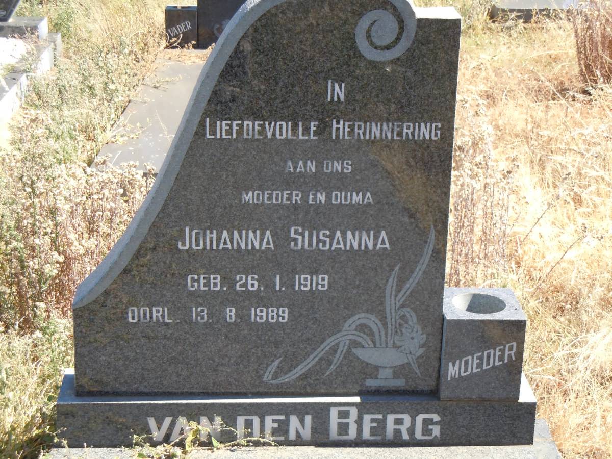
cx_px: 306
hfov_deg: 25.3
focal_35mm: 77
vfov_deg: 19.1
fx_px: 1361
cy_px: 230
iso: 200
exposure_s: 1/320
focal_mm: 13.9
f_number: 4.3
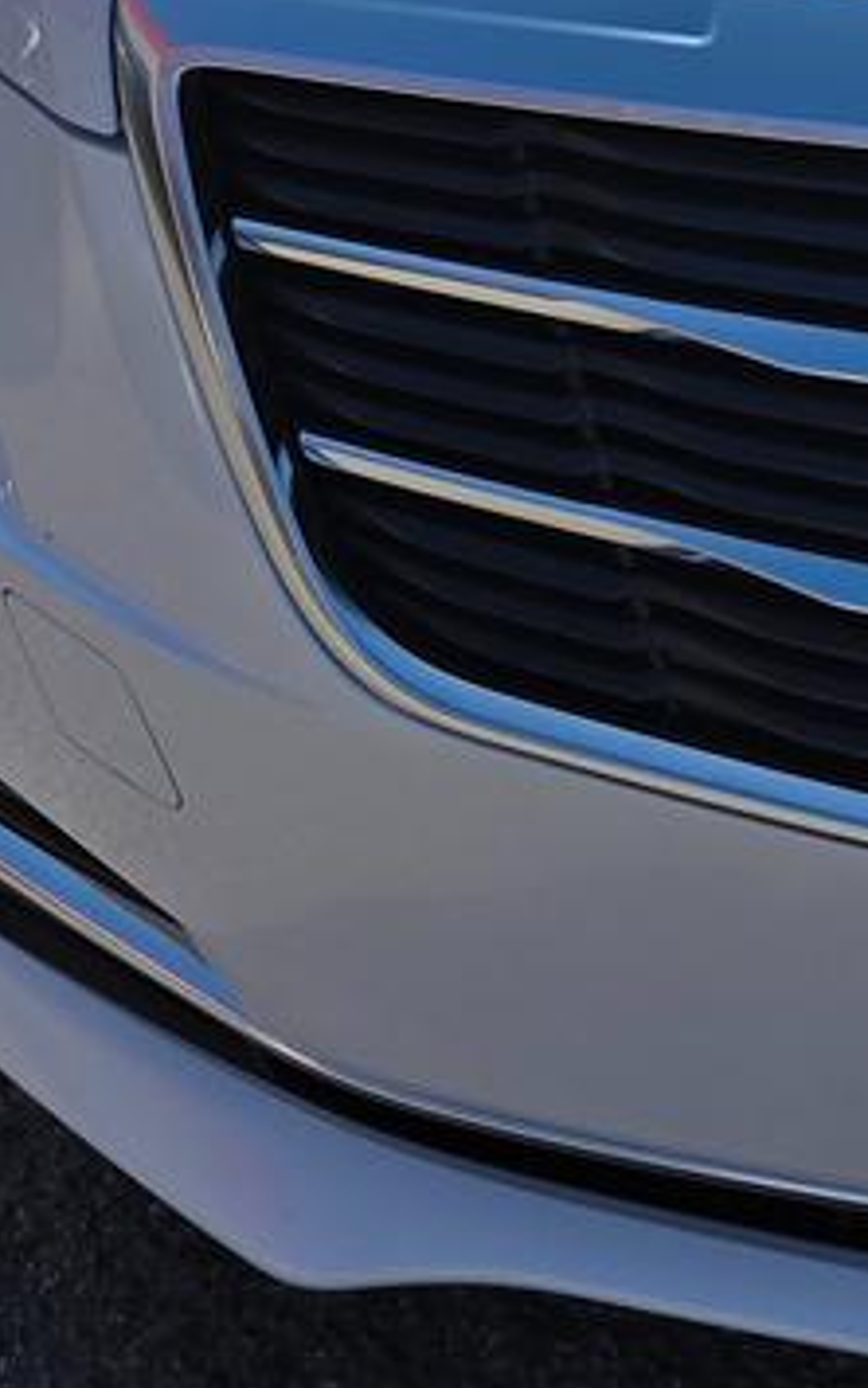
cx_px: 1619
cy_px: -270
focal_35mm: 88
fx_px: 3329
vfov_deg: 21.8
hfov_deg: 13.2
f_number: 1.7
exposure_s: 1/7944
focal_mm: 6.3
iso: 40
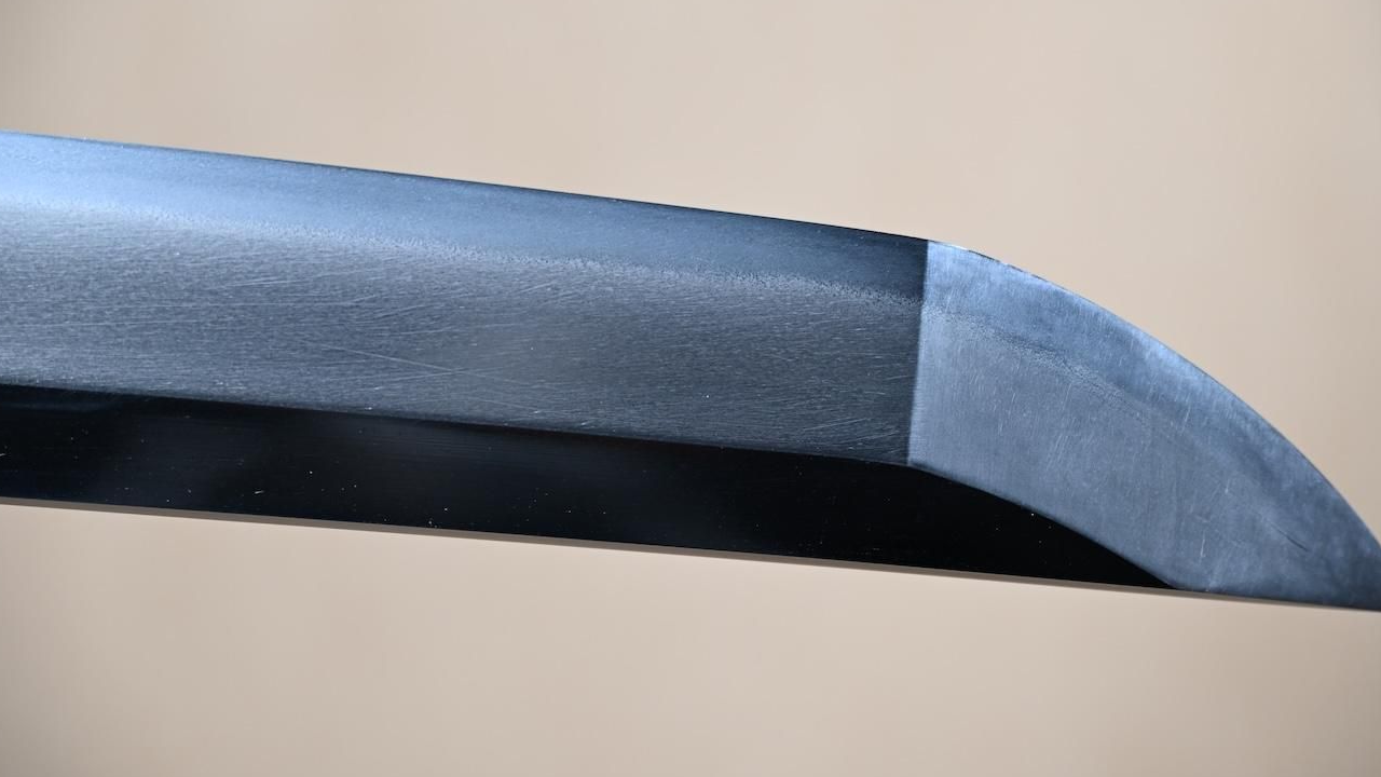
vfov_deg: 7.4
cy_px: 335
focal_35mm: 165
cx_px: 723
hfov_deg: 13.0
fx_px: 6042
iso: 100
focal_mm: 96
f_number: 5.6
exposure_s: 1
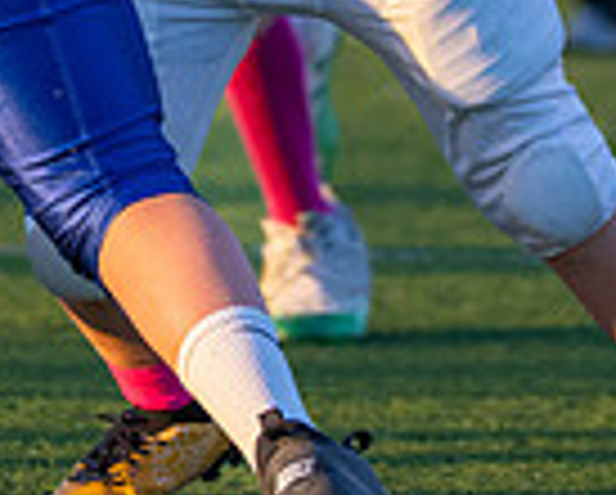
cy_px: -672
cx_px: 246
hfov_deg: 1.7
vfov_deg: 1.3
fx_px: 21361
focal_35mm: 1170
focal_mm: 200
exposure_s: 1/2500
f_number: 2.8
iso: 800
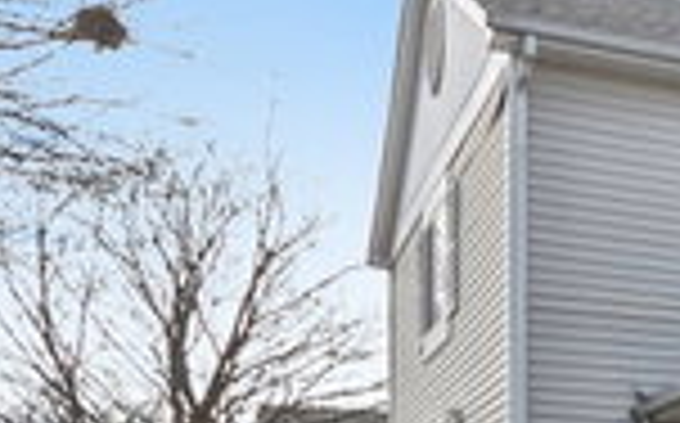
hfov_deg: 26.6
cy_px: 572
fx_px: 1259
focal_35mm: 68
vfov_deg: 17.7
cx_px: 829
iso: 400
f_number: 8
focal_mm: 14
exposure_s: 1/400
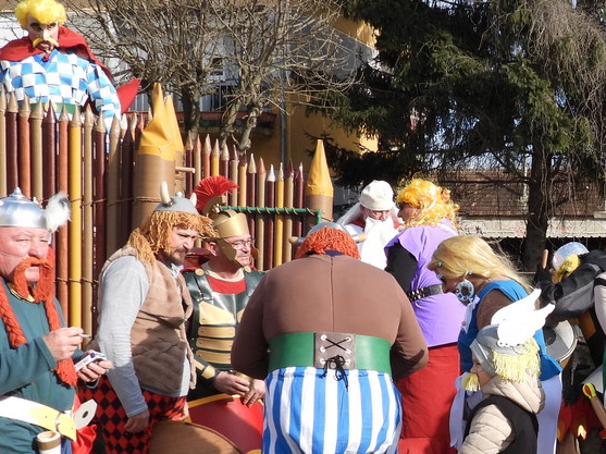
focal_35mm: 69
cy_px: 351
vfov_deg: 21.1
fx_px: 1207
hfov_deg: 27.1
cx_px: 553
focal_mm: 5.8
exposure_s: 1/1000
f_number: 3.2
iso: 100
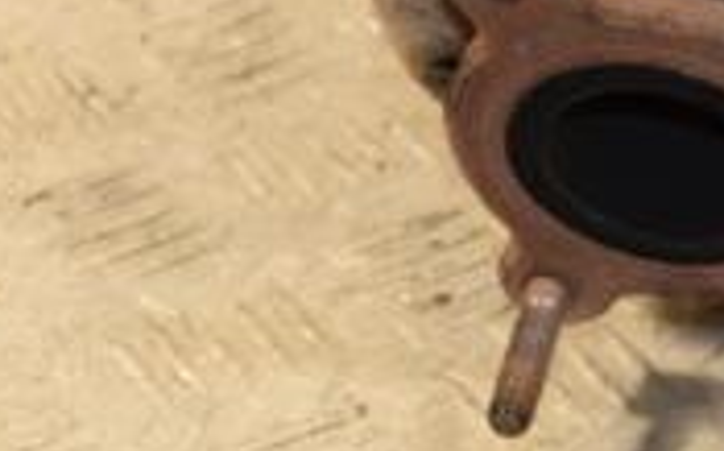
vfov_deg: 5.0
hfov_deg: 8.0
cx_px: 786
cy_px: 46
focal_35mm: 262
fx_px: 5165
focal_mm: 50
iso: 800
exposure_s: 1/160
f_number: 5
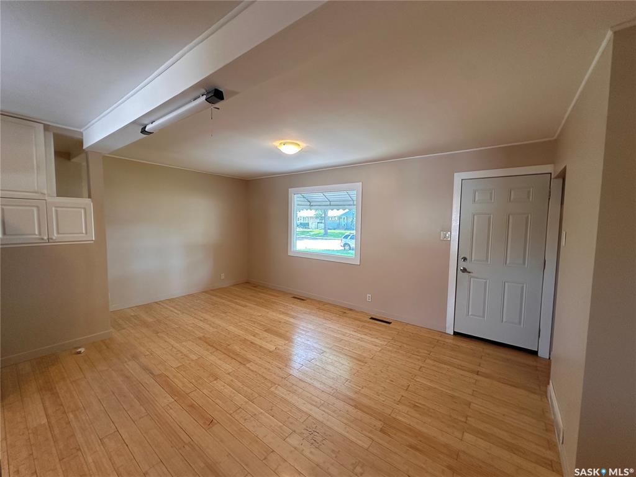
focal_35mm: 14
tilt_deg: -3.7
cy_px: 238
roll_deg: -0.6
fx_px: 257
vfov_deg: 85.7
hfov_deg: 102.1
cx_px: 318
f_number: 2.2
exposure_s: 1/120
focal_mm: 2.22
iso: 160
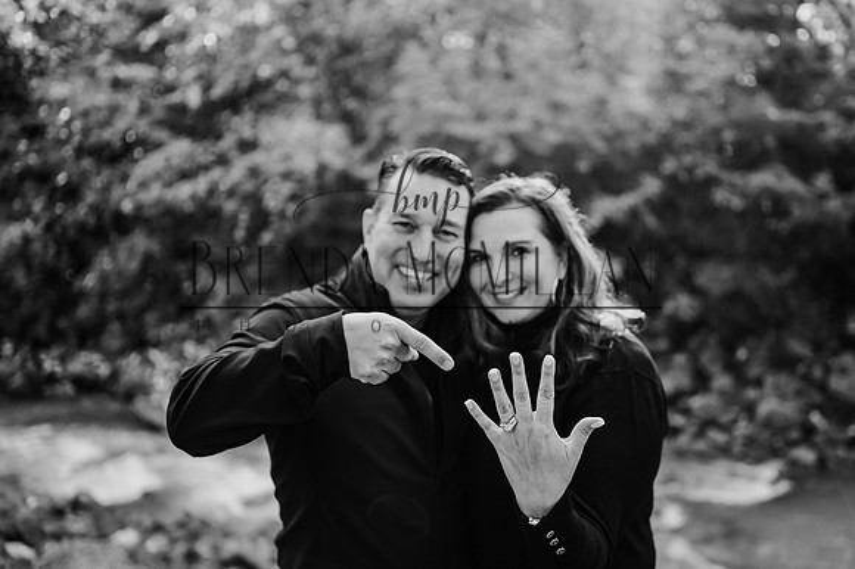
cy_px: 297
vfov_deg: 34.2
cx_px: 476
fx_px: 924
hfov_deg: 49.6
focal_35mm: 39
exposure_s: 1/800
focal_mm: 35
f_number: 1.8
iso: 400
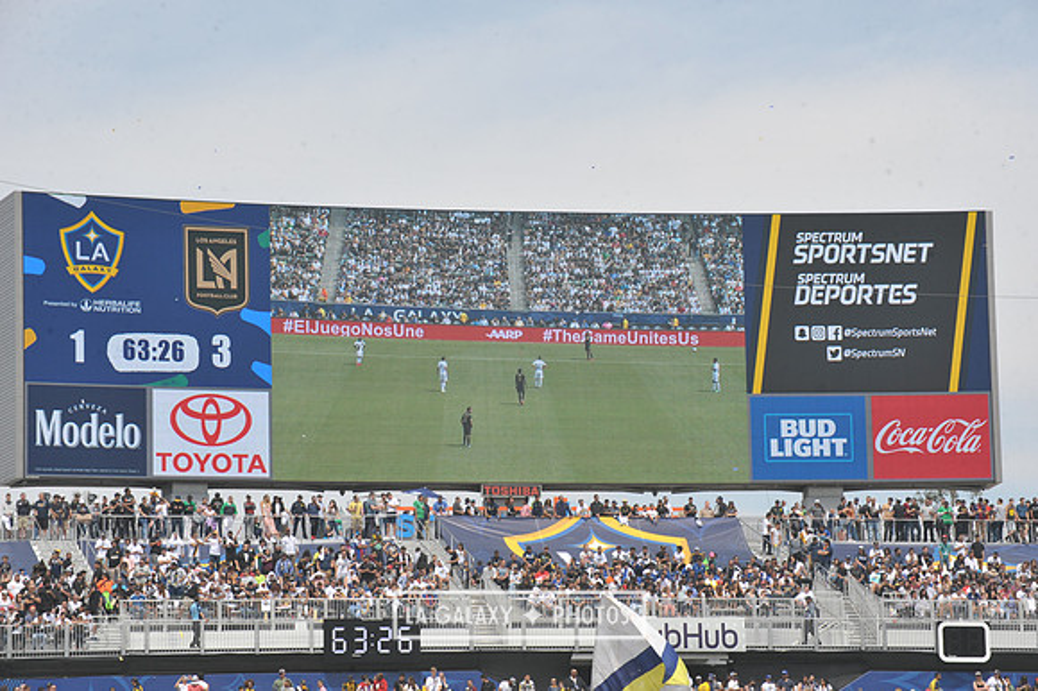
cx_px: 519
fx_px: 4034
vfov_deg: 9.8
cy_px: 346
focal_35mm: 140
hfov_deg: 14.7
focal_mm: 140
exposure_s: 1/500
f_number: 11
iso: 320
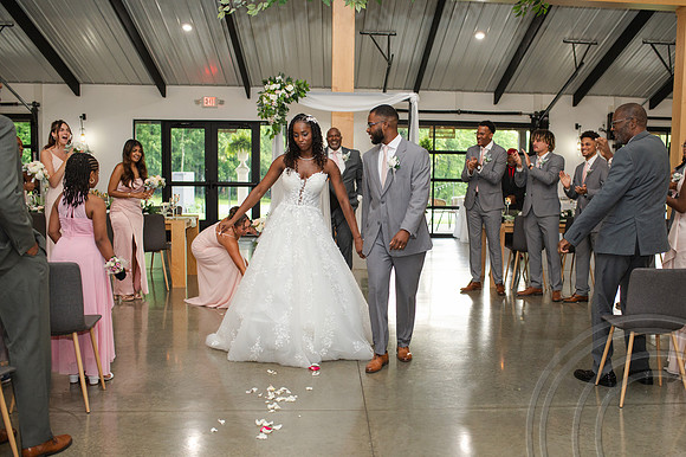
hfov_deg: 48.8
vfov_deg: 33.6
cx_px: 388
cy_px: 259
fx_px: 754
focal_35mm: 40
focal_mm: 35
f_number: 3.2
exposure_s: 1/200
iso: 800
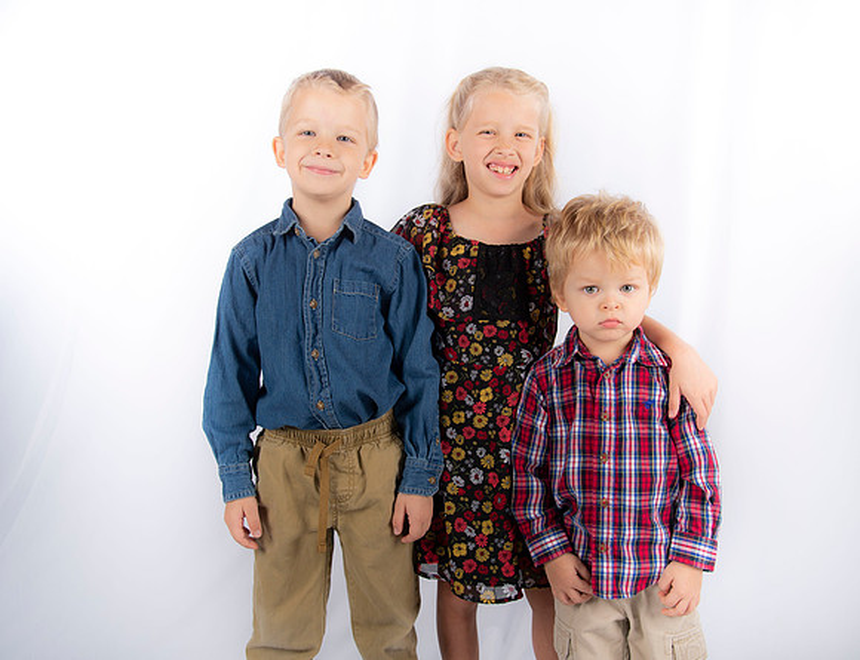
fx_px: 975
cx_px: 431
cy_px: 334
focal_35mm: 39
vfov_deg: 37.4
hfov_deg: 47.6
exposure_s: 1/200
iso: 100
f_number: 5.6
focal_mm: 35
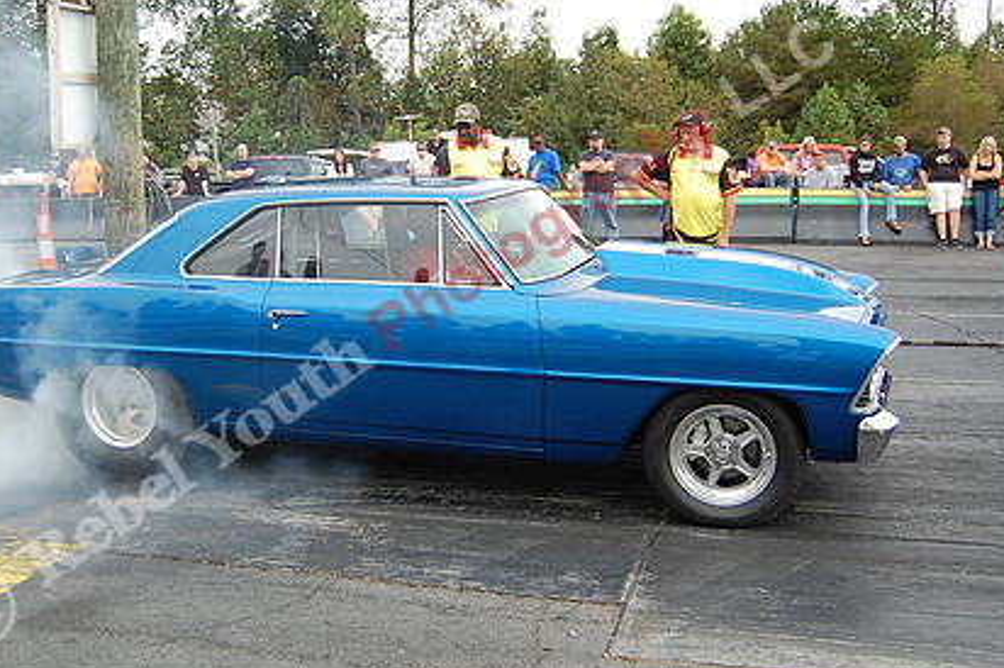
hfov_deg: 50.5
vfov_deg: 35.0
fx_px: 1059
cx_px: 412
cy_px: 332
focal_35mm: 38
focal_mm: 18
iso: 400
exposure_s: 1/1000
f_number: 3.5
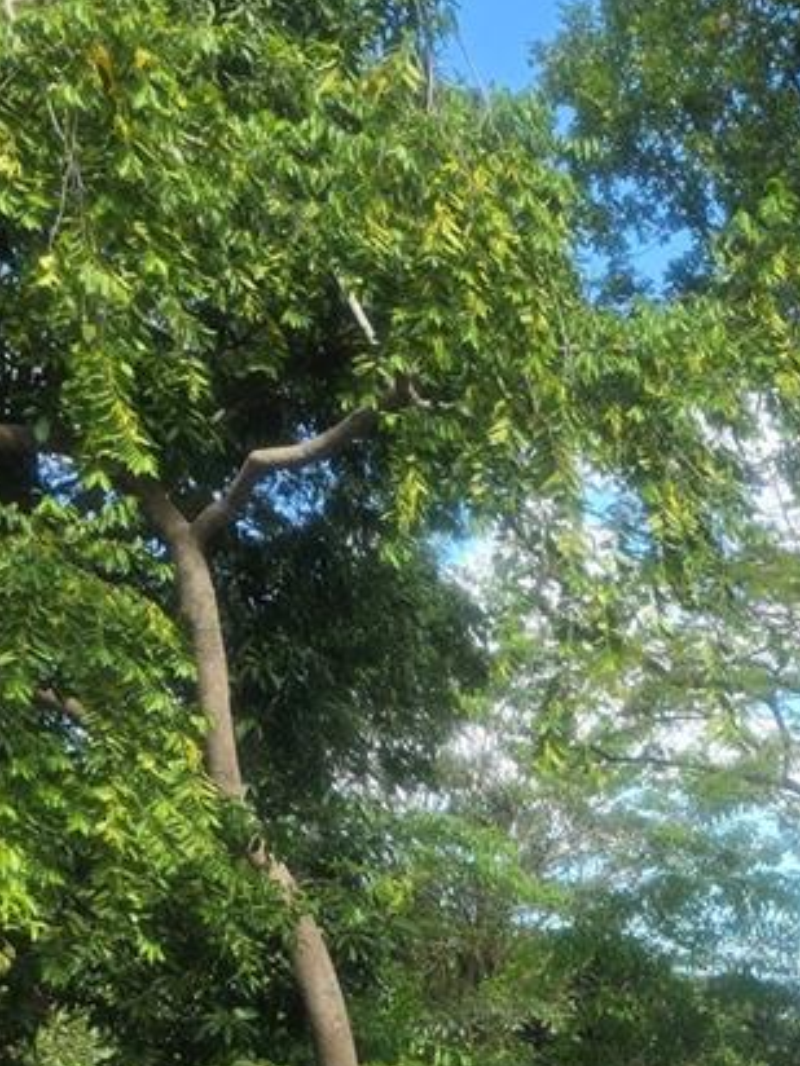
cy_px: 1164
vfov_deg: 26.7
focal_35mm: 67
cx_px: 896
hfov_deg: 20.8
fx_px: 2065
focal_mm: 6.3
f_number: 1.7
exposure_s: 1/188
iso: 12
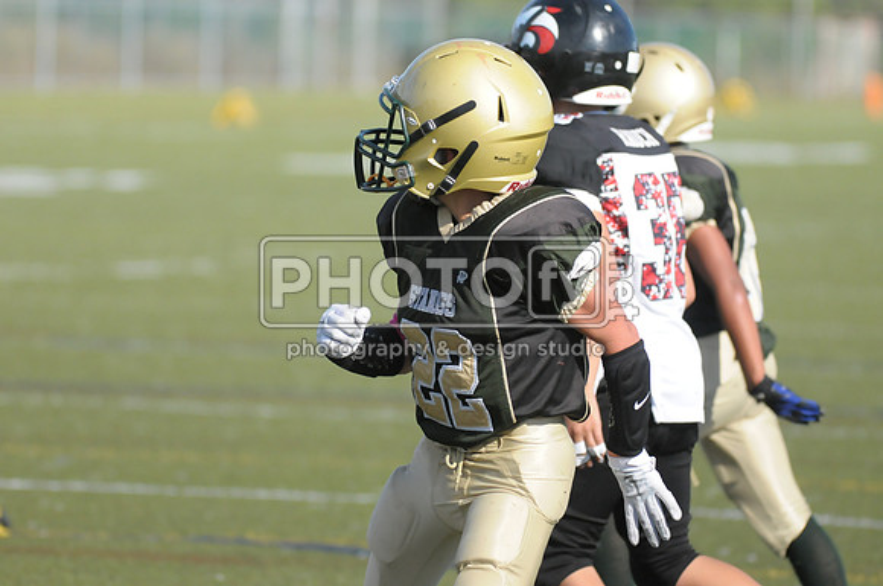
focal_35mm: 300
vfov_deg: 4.6
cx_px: 442
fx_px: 7348
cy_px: 293
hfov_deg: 6.9
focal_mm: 200
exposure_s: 1/8000
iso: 1600
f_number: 4
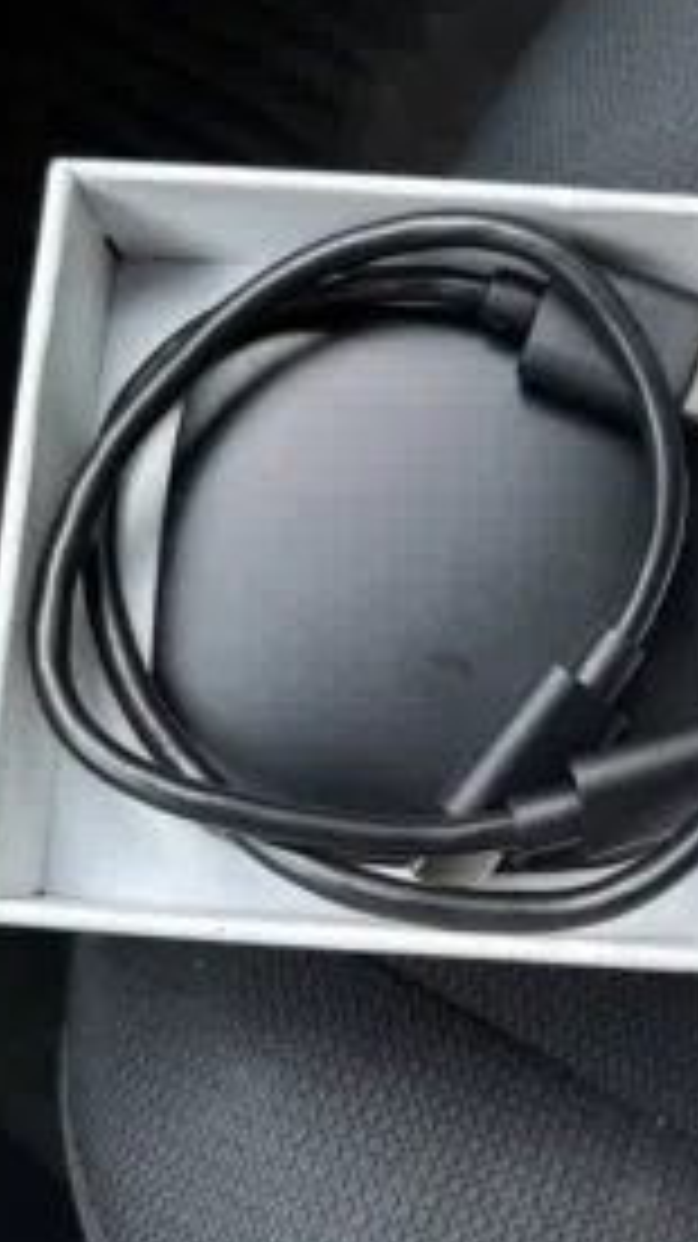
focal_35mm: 41
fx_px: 1351
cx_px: 468
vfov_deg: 49.4
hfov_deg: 28.8
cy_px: 590
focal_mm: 5.96
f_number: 1.6
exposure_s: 1/34
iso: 640
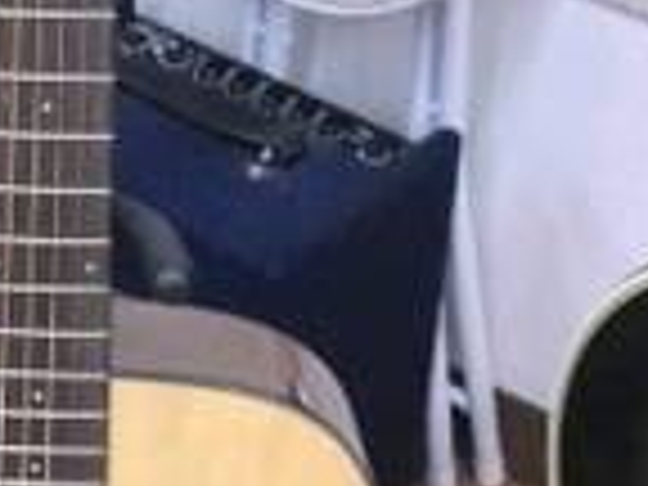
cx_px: -76
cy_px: 464
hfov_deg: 13.2
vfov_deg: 10.1
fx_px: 2733
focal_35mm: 146
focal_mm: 6.3
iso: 320
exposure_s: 1/60
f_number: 3.1
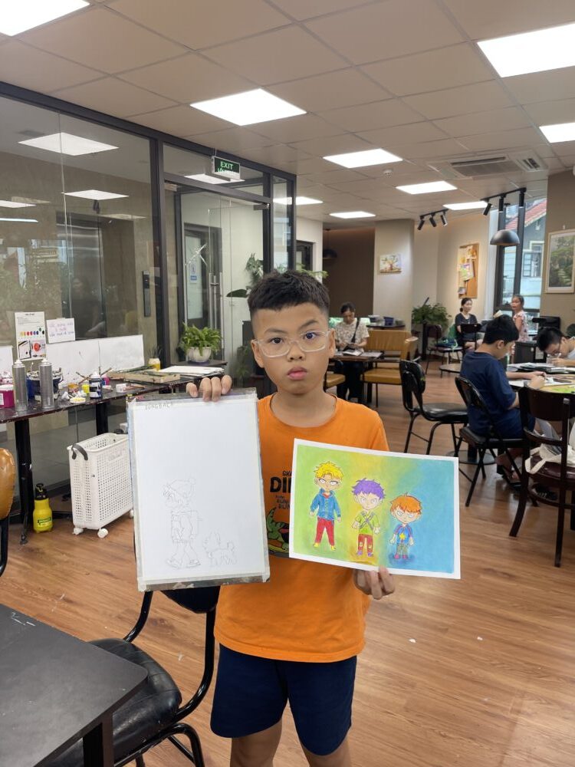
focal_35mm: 25
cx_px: 288
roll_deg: +0.9
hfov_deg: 54.9
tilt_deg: -6.9
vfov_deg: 69.4
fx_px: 554
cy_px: 384
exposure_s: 1/121
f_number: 1.6
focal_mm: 5.1
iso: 80
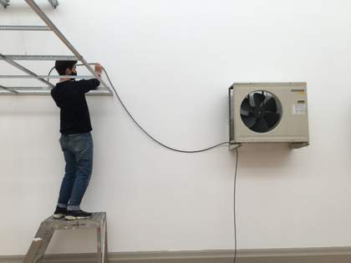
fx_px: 294
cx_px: 176
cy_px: 132
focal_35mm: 29
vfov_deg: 48.2
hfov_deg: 61.7
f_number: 2.2
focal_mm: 4.15
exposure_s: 1/50
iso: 32
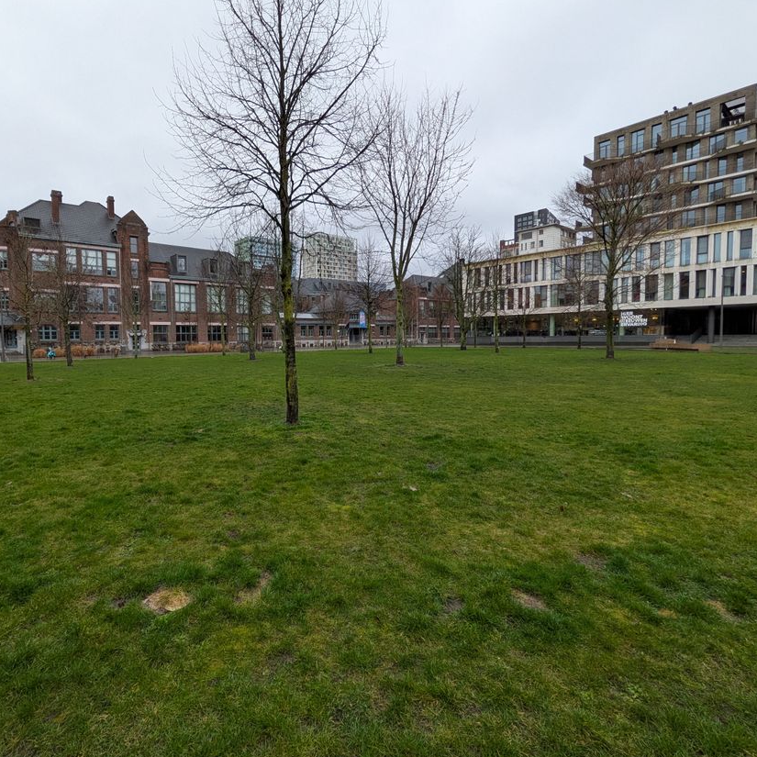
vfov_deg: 80.7
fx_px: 445
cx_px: 313
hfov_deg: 80.0
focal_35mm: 18
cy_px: 361
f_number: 2.2
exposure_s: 1/269
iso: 51
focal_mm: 1.85
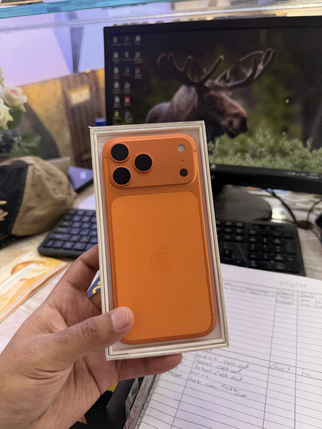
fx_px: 298
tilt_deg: -30.6
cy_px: 214
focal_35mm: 24
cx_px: 161
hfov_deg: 56.8
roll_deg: +2.8
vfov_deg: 71.6
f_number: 1.78
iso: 80
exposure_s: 1/100
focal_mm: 6.76
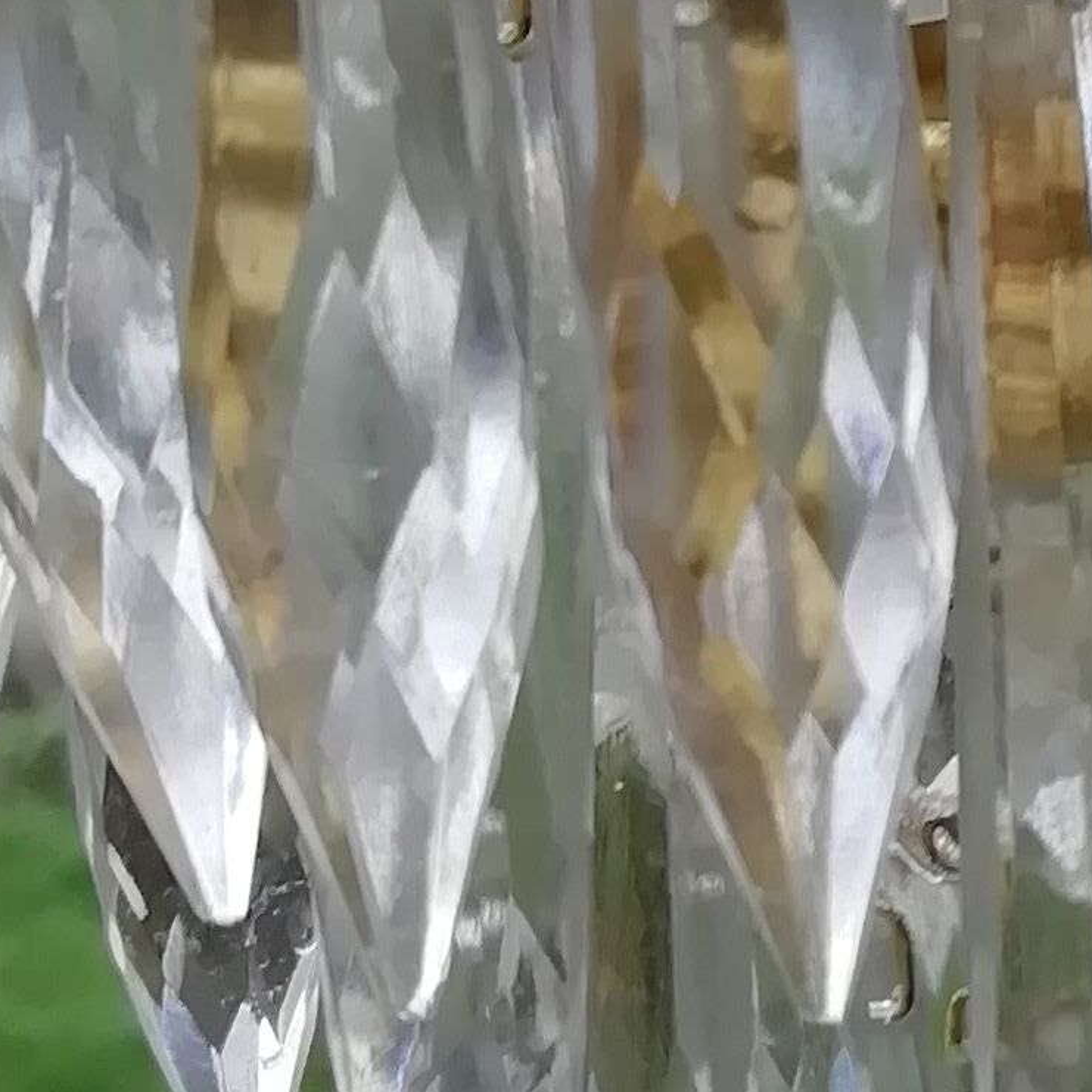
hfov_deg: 13.1
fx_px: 4604
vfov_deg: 13.3
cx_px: 1416
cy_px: -85
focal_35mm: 129
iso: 50
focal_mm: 3.21
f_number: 2.2
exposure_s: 1/104
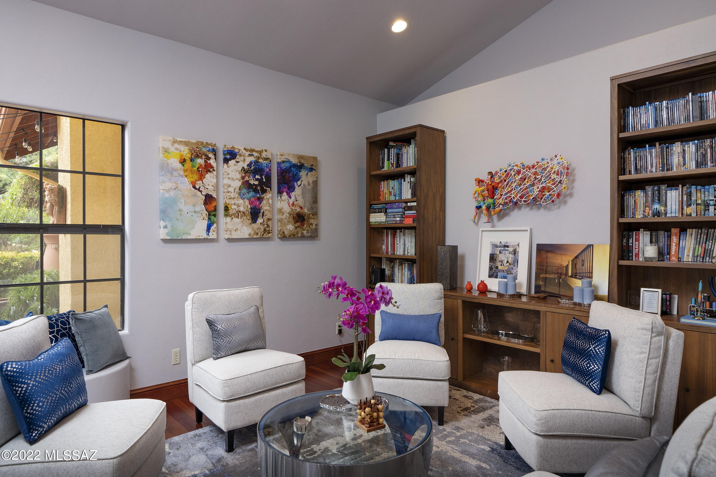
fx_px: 418
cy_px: 238
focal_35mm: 21
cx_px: 358
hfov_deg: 81.2
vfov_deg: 59.5
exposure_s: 1/20
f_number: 7.1
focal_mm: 21
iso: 200
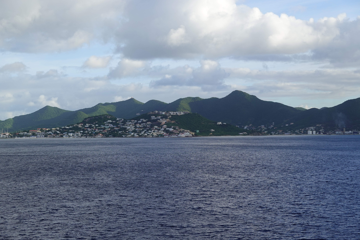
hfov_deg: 27.7
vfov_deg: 18.7
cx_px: 180
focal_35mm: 73
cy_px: 120
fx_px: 730
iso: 100
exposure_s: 1/320
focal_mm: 26.9
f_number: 5.6
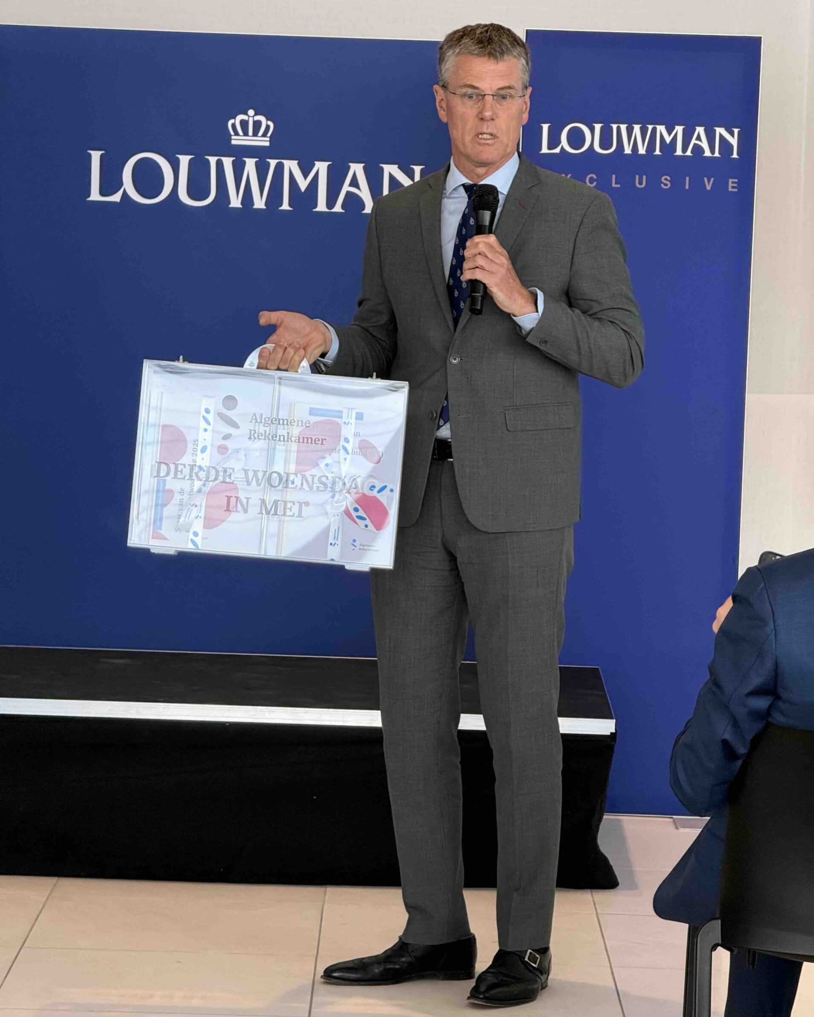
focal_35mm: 126
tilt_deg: -3.6
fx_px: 3794
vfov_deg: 15.3
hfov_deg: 12.2
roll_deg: -2.6
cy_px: 516
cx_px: 410
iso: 160
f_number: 2.8
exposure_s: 1/100
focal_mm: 15.66
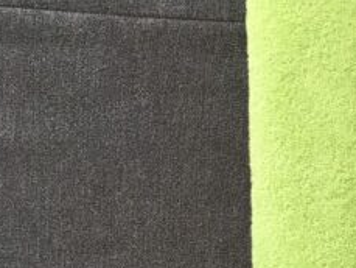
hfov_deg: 23.2
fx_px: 782
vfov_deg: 18.7
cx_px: 445
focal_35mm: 76
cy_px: 288
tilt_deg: -83.3
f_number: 2.2
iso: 50
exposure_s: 1/33
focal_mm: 4.15
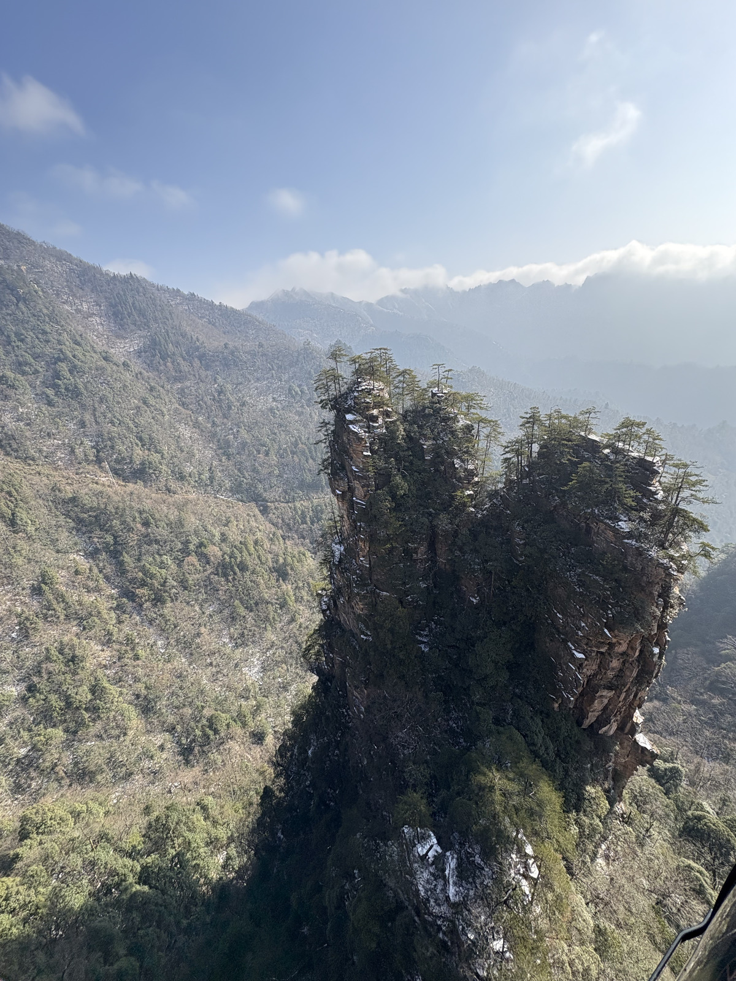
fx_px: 397
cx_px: 368
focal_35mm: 14
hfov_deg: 85.7
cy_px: 490
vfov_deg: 102.1
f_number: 2.2
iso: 64
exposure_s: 1/787
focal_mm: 2.22
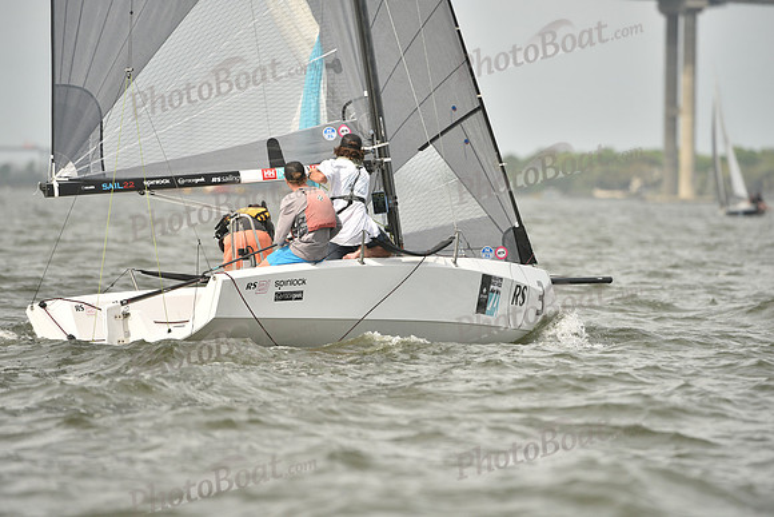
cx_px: 387
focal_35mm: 400
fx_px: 8602
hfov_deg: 5.2
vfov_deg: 3.4
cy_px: 258
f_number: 5.6
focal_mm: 400
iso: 320
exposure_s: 1/1600
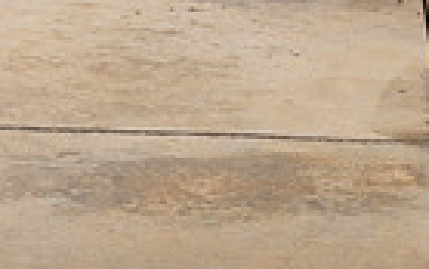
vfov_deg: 8.4
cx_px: 386
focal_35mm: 142
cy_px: -390
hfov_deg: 14.6
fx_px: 1661
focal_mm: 43
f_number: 10
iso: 160
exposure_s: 1/250
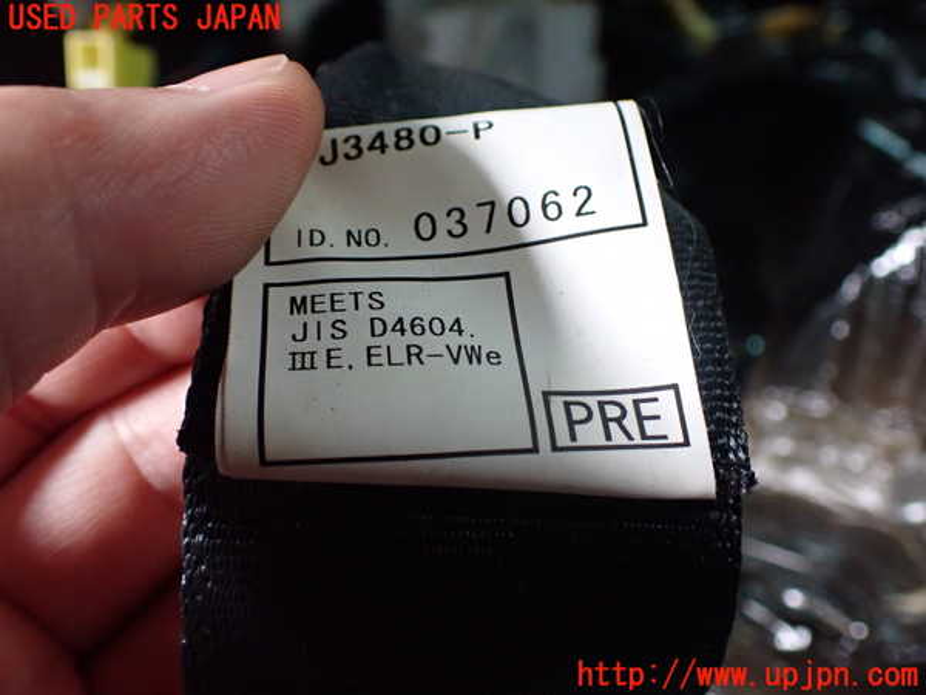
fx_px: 803
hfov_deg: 60.0
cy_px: 348
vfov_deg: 46.8
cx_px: 463
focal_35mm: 30
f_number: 2.3
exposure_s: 1/125
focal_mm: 5.4
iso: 640
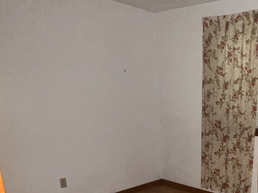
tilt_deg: -18.8
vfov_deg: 36.2
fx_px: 268
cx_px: 213
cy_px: 188
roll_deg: -0.5
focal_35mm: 36
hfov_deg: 48.0
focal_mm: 1.57
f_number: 1.8
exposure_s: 1/20
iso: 200
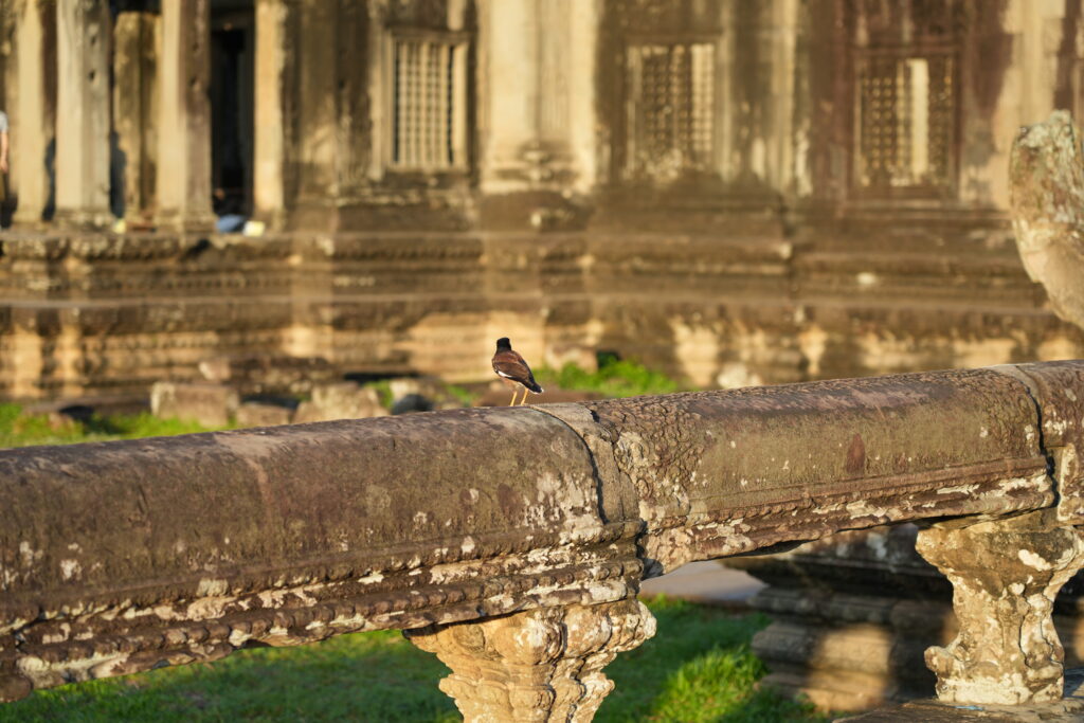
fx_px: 3041
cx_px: 542
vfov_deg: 13.6
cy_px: 362
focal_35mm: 101
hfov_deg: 20.2
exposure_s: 1/160
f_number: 4
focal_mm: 101
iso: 100
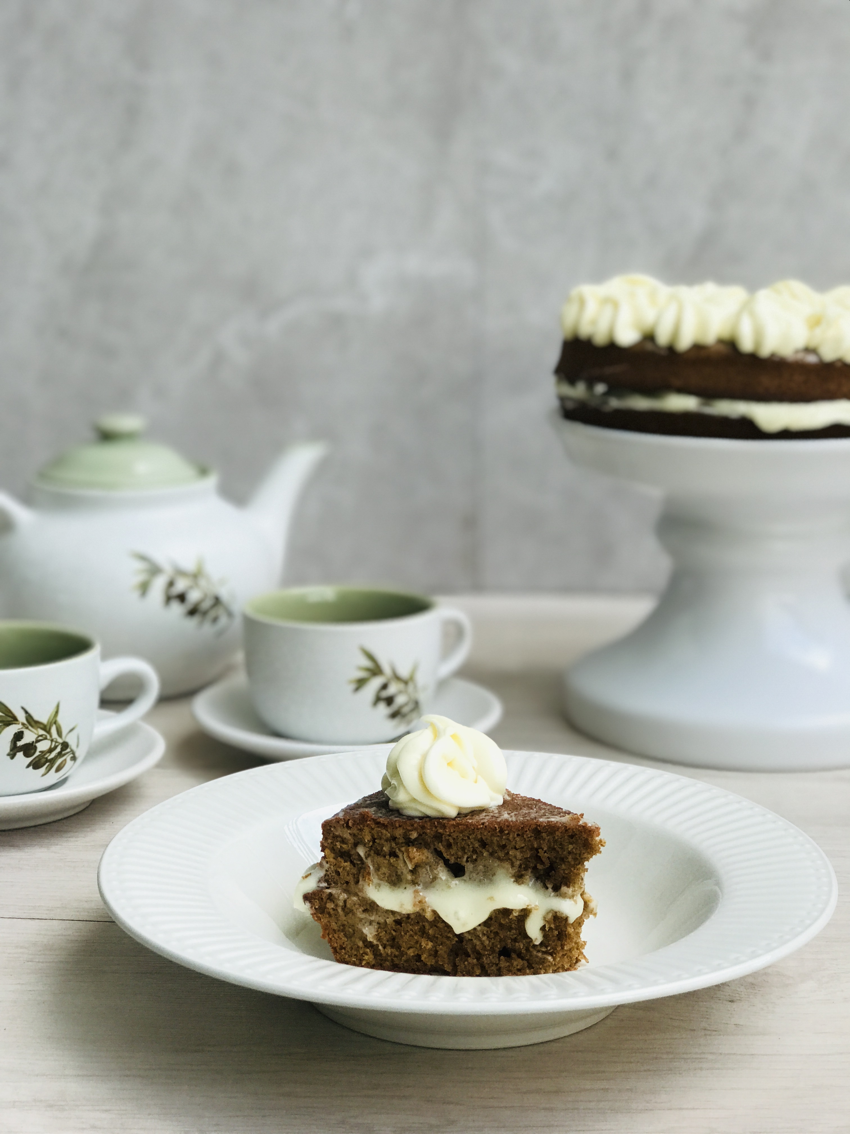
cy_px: 567
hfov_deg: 25.7
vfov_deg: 33.8
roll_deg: +1.1
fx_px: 1866
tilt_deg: -10.0
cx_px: 425
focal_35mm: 57
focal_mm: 6.6
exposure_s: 1/60
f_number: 2.8
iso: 25
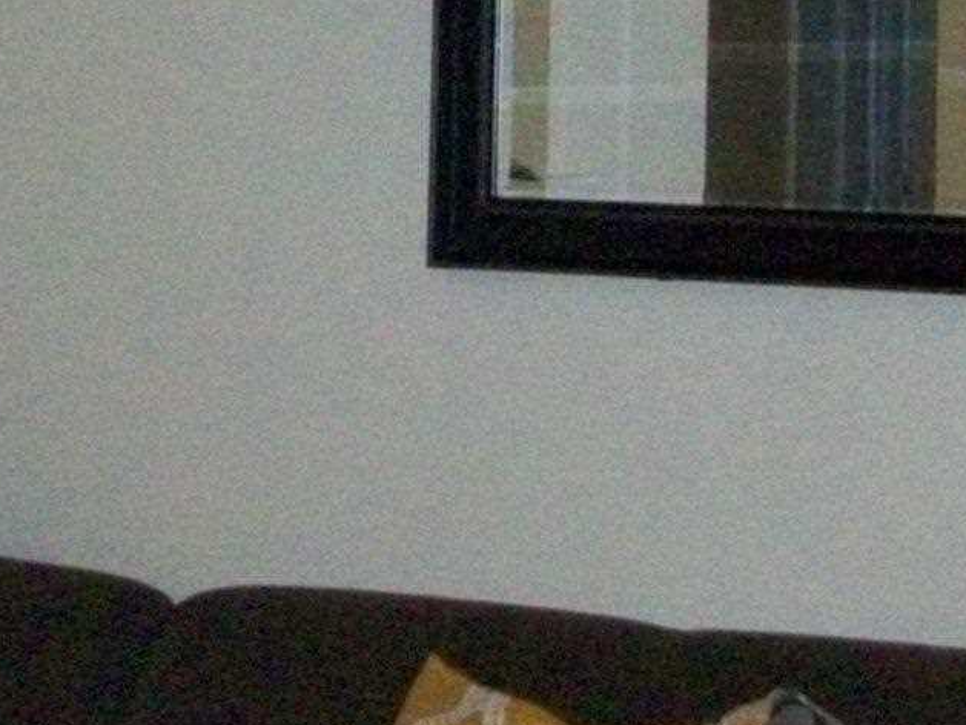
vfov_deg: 8.9
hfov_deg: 11.8
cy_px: 364
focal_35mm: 166
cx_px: 25
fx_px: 4633
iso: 320
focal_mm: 5.7
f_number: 2.8
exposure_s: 1/60
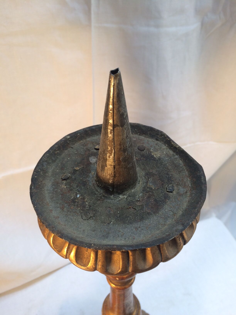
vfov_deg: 61.7
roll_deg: +0.7
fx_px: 264
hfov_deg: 48.2
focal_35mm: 29
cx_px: 118
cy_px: 158
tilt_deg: -43.7
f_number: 2.2
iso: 32
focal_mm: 4.15
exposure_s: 1/50
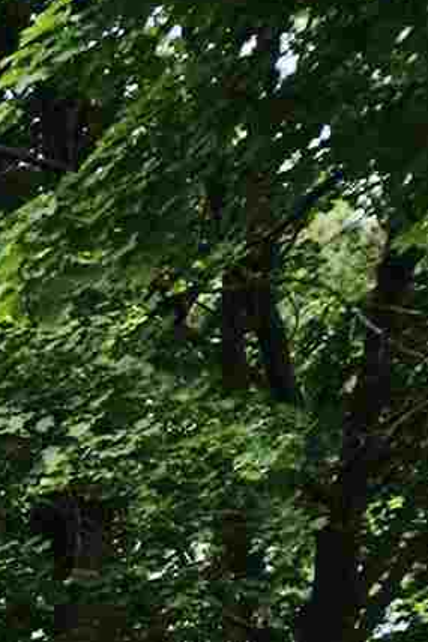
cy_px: 1663
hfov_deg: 5.7
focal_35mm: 172
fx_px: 3065
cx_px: -1724
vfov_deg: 10.1
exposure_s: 1/833
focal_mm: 5.4
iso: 25
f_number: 1.8
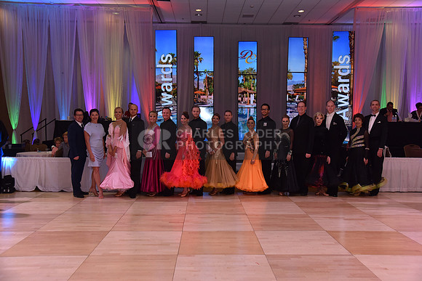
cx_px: 211
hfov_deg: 54.4
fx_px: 410
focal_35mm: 35
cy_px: 140
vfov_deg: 37.9
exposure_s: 1/250
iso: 1000
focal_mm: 35
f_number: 5
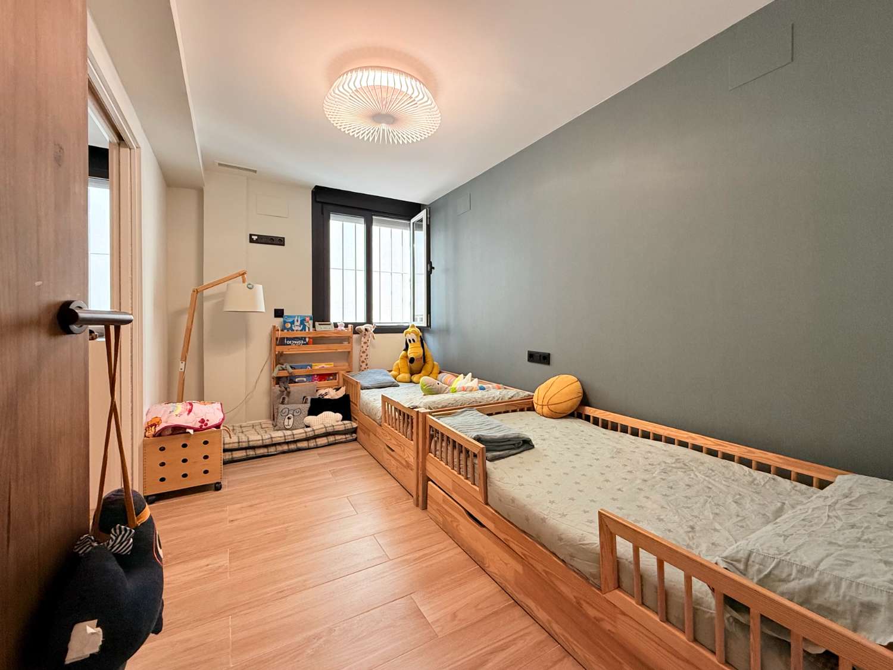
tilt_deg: -0.7
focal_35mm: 14
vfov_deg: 85.7
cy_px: 335
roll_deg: +0.0
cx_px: 446
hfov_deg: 102.1
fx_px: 361
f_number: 2.2
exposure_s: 1/99
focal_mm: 2.22
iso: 160
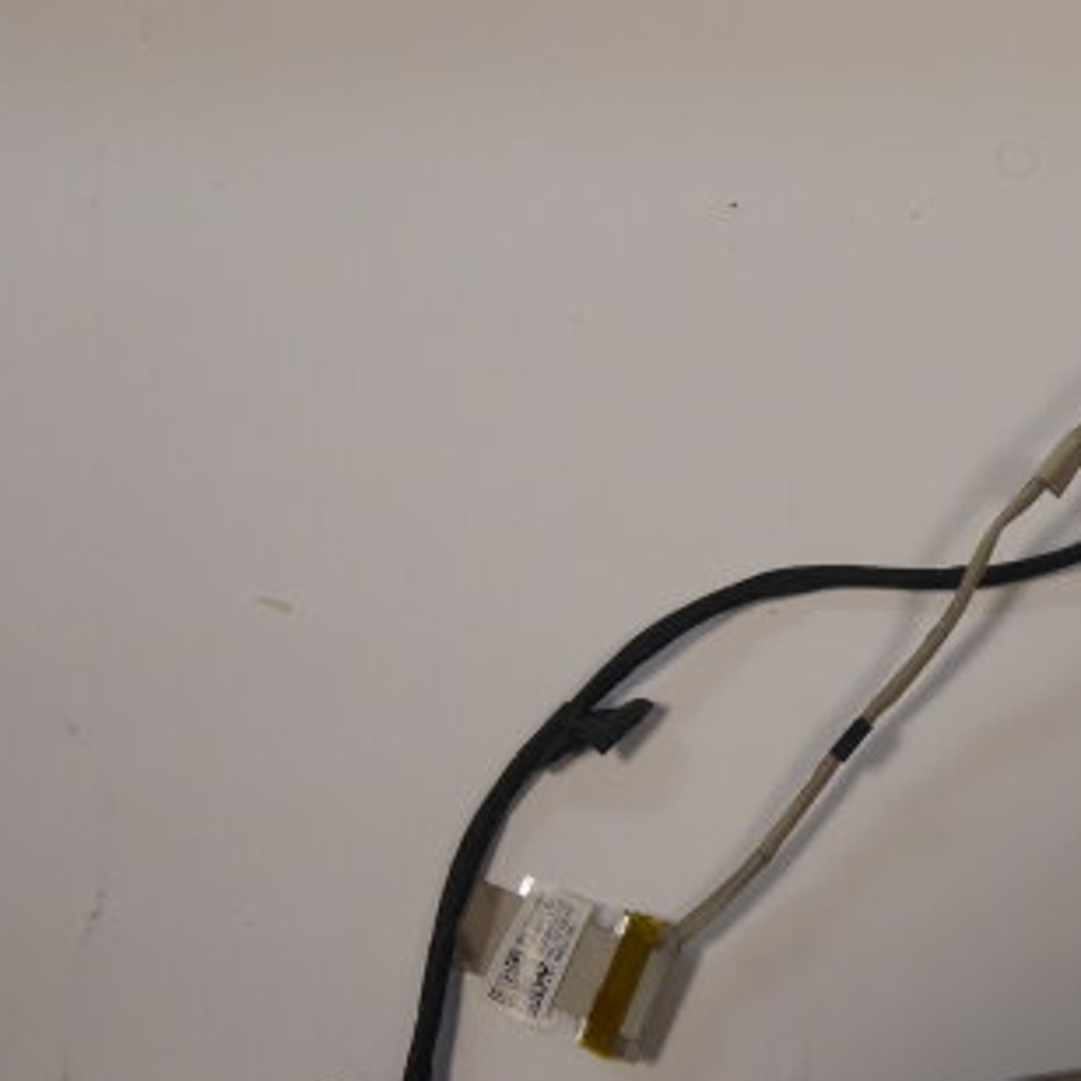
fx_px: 1519
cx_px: 1004
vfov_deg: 38.9
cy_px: 677
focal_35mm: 43
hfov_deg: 36.4
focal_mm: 4.3
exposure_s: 1/60
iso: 160
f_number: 3.3
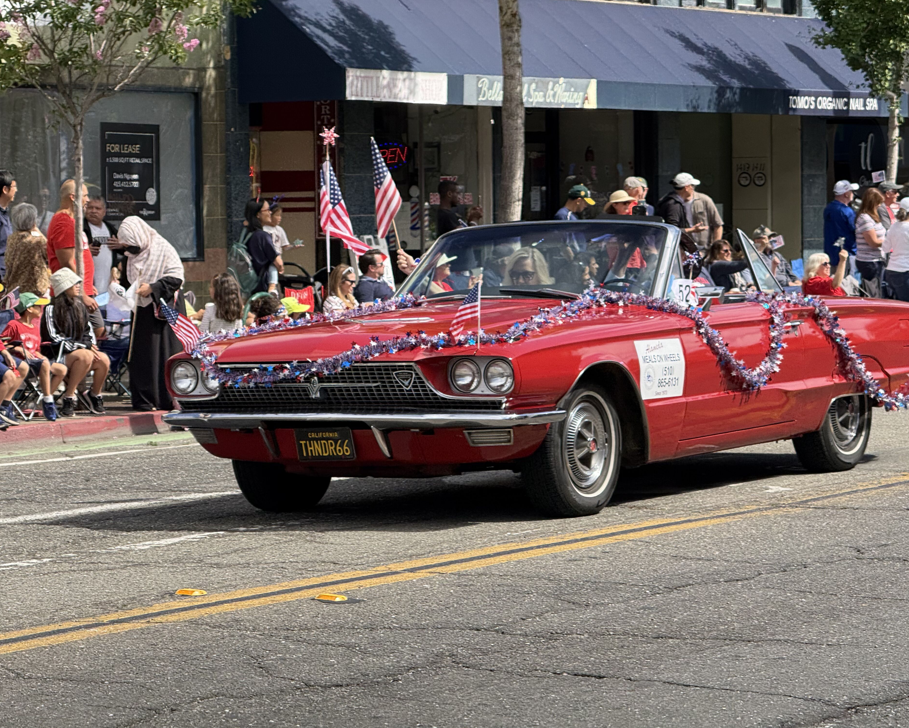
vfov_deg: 12.2
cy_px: 363
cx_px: 448
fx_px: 3390
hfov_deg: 15.3
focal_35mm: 126
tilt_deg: -2.1
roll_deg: +0.2
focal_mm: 15.66
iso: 50
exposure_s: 1/793
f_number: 2.8
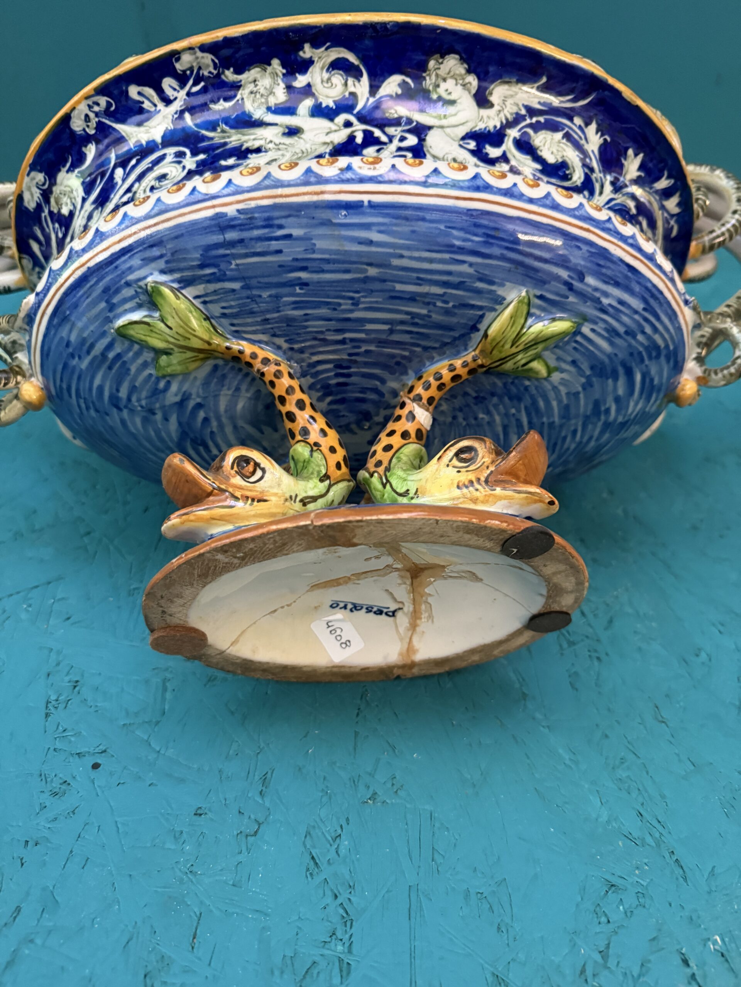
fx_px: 685
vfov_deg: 71.6
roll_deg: -1.5
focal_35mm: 24
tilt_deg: -34.9
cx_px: 370
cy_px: 494
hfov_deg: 56.8
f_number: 1.78
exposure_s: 1/33
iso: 640
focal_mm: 6.76
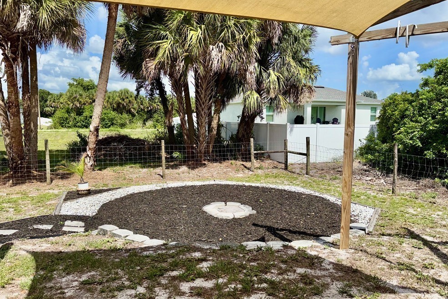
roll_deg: -0.4
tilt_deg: -5.2
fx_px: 323
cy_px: 145
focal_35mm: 26
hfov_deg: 69.4
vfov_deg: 49.5
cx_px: 218
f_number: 1.78
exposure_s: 1/10417
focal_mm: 6.76
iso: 50
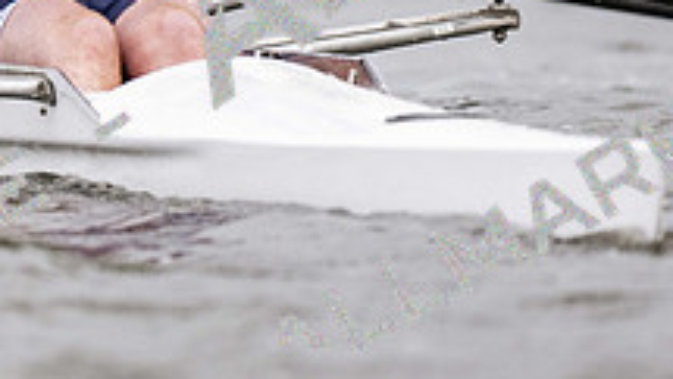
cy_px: -190
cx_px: -72
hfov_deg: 1.3
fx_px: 30323
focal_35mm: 1699
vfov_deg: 0.7
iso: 900
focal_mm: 600
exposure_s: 1/2500
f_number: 4
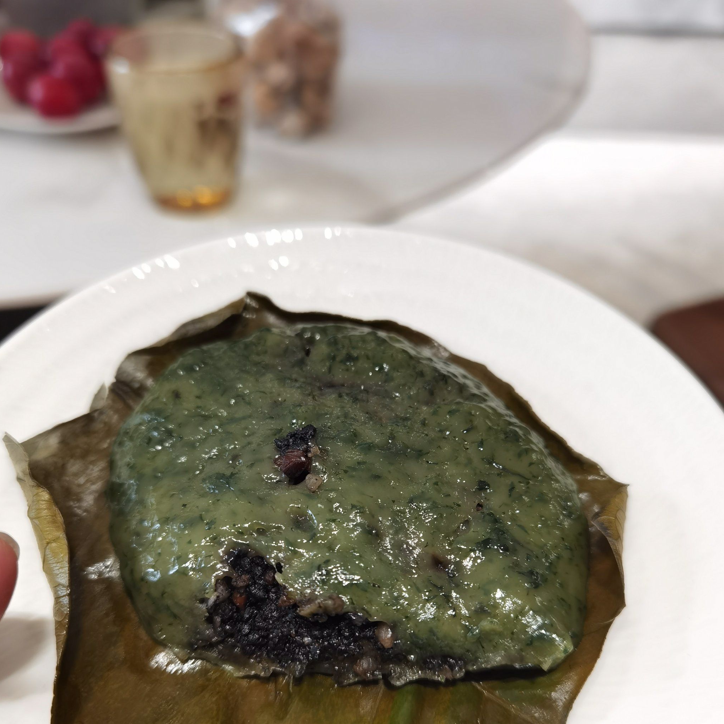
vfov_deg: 50.2
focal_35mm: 32
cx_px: 360
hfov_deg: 51.1
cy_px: 482
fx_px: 757
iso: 200
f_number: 1.9
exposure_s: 1/100
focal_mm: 6.71
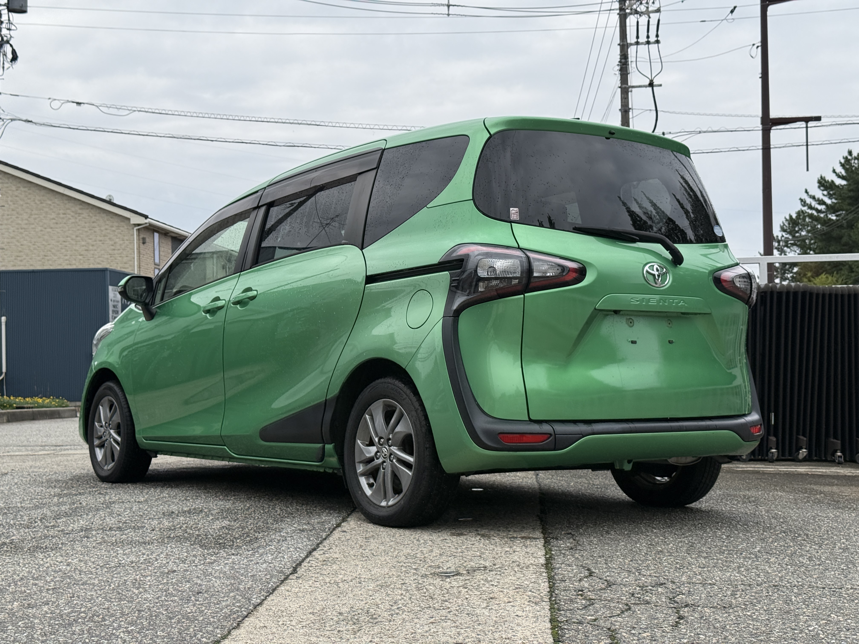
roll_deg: +0.8
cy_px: 322
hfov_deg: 39.7
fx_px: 1191
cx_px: 430
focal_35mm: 48
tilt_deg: +2.1
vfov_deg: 30.3
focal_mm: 6.76
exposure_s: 1/4587
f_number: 1.78
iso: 100
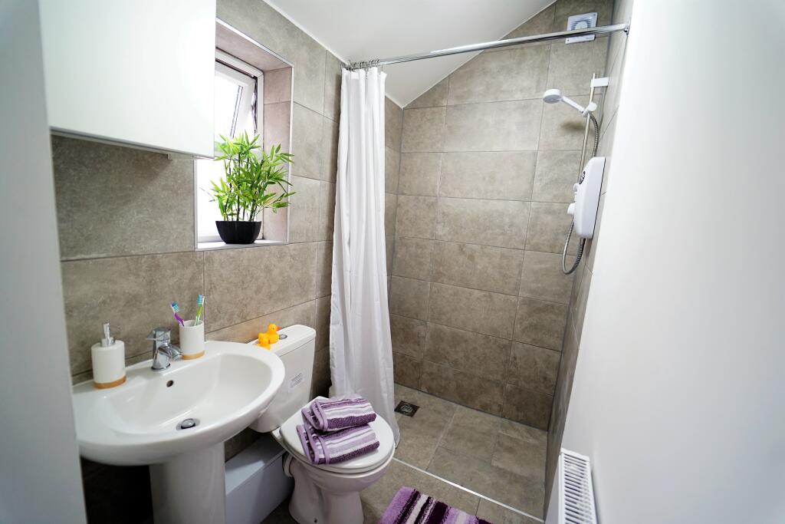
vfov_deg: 81.2
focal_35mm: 14
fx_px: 305
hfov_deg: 104.2
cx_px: 392
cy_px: 262
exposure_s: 1/60
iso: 1000
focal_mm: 14
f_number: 2.8
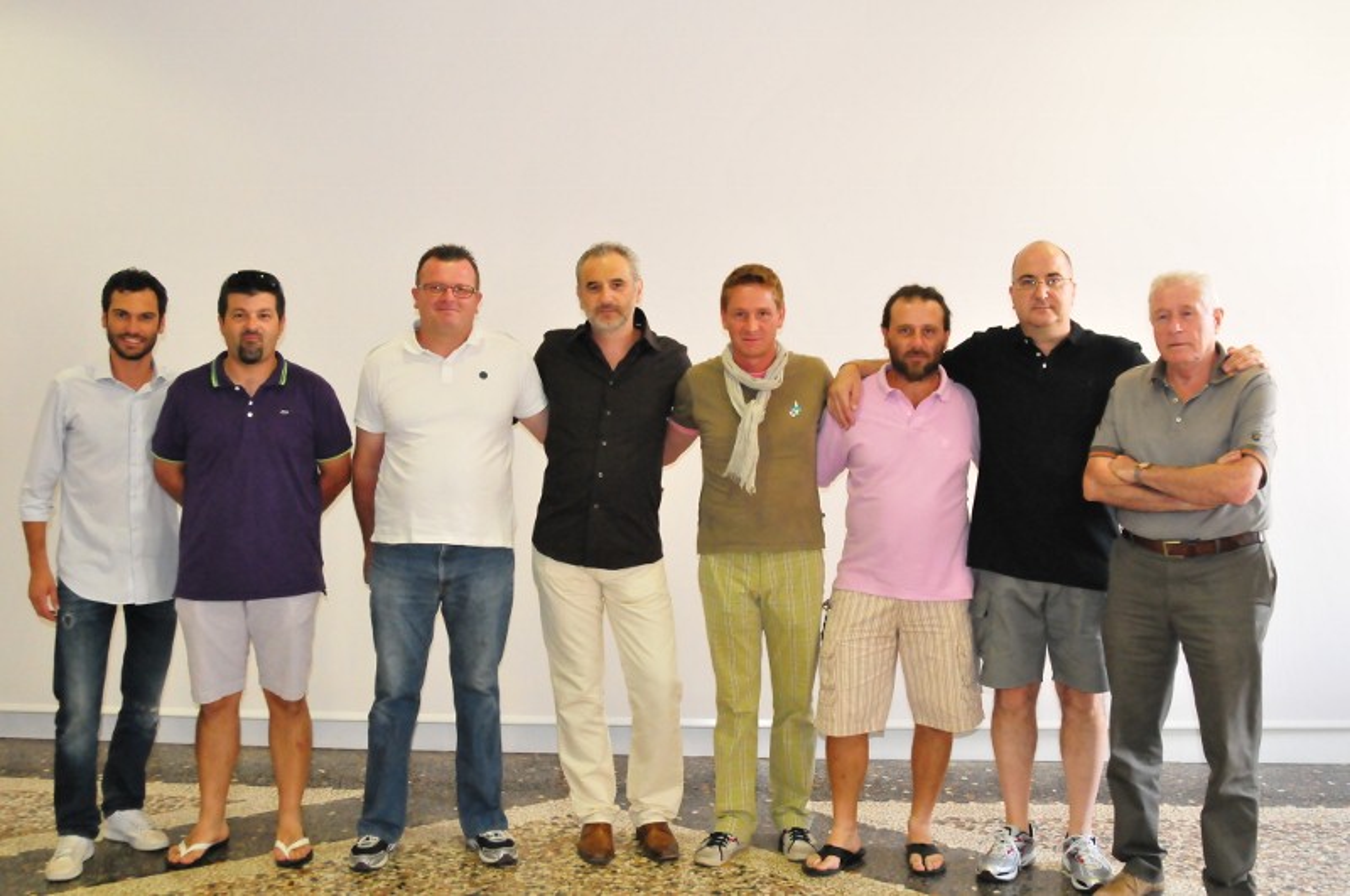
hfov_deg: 53.2
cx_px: 675
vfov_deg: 36.8
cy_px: 448
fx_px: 1348
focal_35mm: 36
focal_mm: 24
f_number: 4
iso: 3200
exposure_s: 1/250
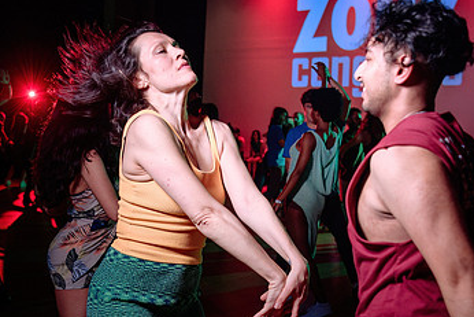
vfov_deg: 25.1
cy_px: 183
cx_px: 272
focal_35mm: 54
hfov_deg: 36.8
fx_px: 711
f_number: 2.8
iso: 800
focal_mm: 31
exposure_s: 1/100
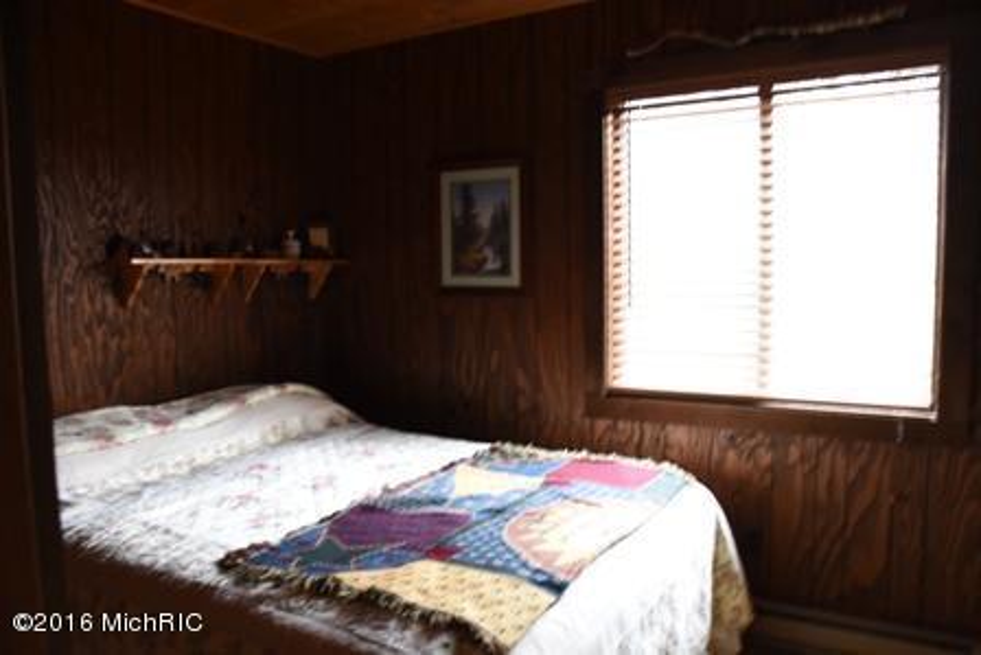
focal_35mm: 27
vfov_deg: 48.0
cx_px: 490
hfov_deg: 67.4
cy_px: 328
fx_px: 736
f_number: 5
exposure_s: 1/13
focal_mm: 18
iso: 800
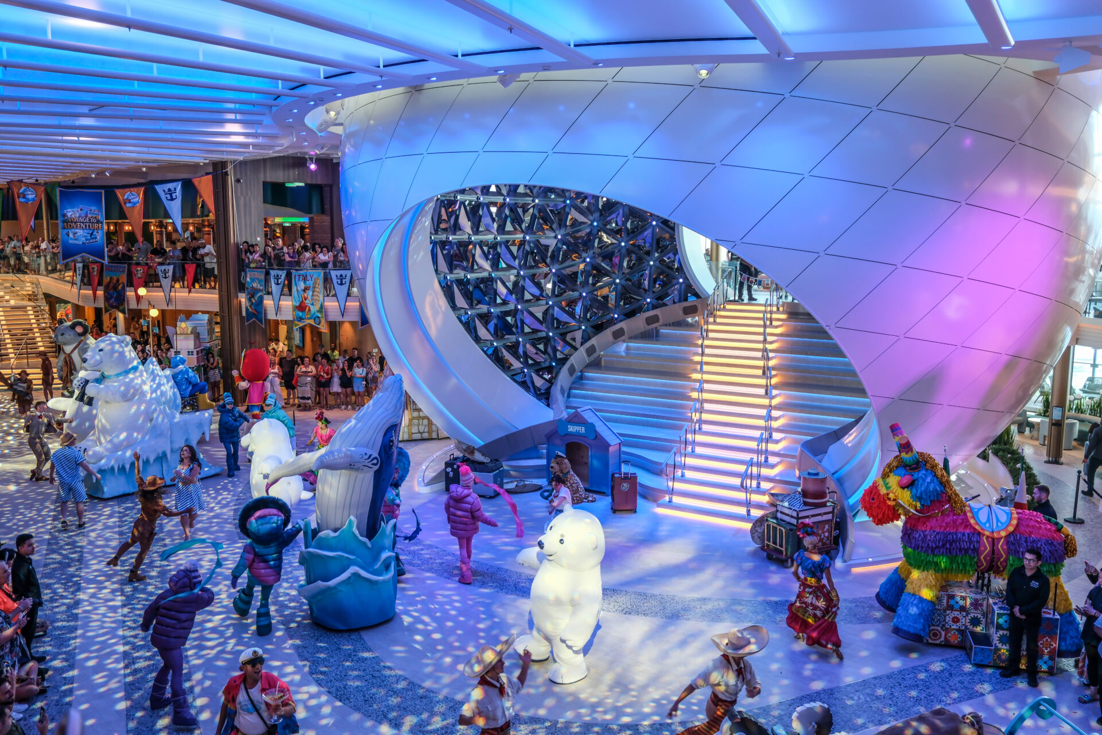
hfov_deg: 63.7
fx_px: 888
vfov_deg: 45.0
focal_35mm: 29
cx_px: 551
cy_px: 368
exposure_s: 1/100
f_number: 3.1
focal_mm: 19.6
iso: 640
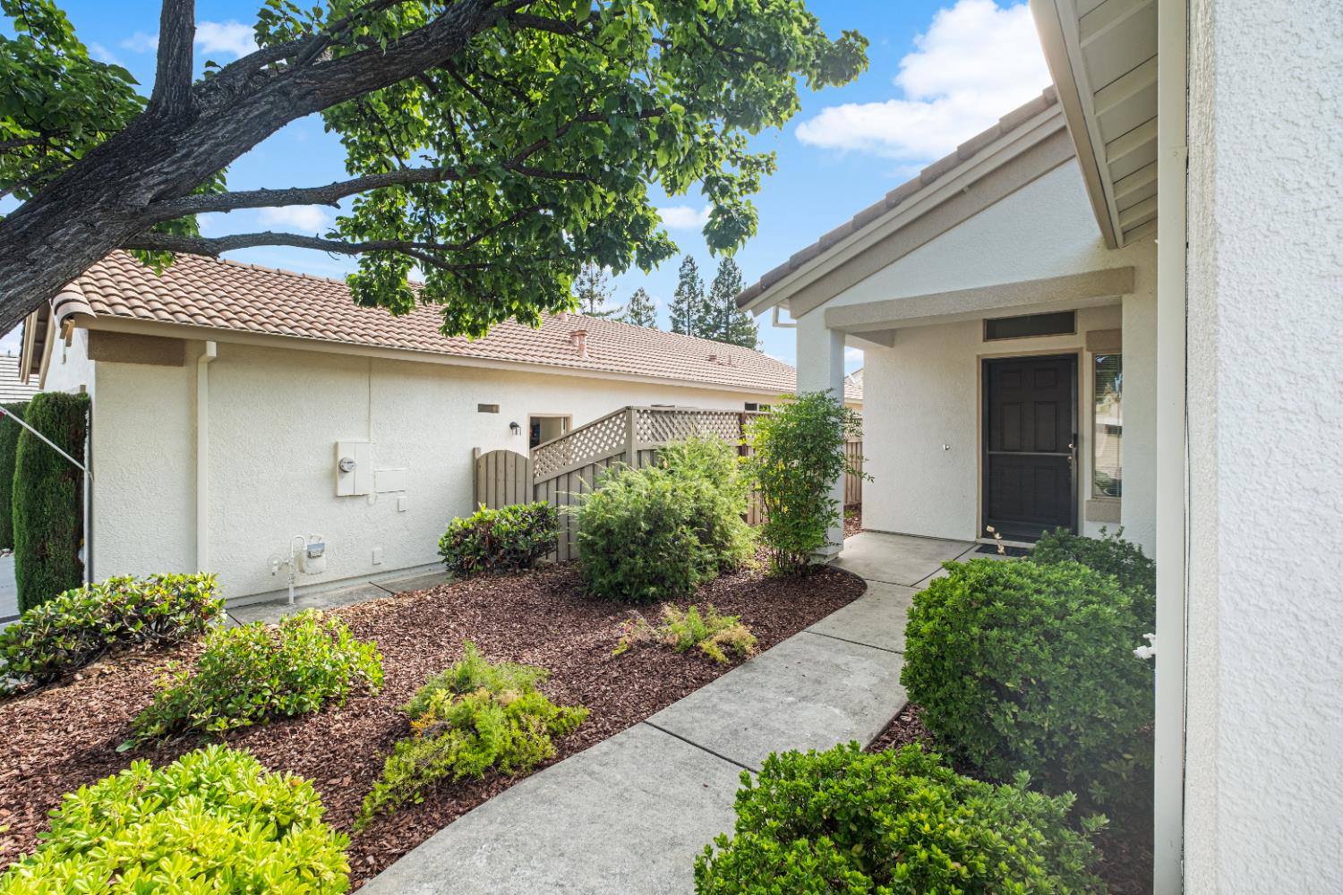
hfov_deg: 100.4
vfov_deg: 77.3
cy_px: 448
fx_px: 560
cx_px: 672
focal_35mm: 15
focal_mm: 10
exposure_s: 1/105
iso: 160
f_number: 5
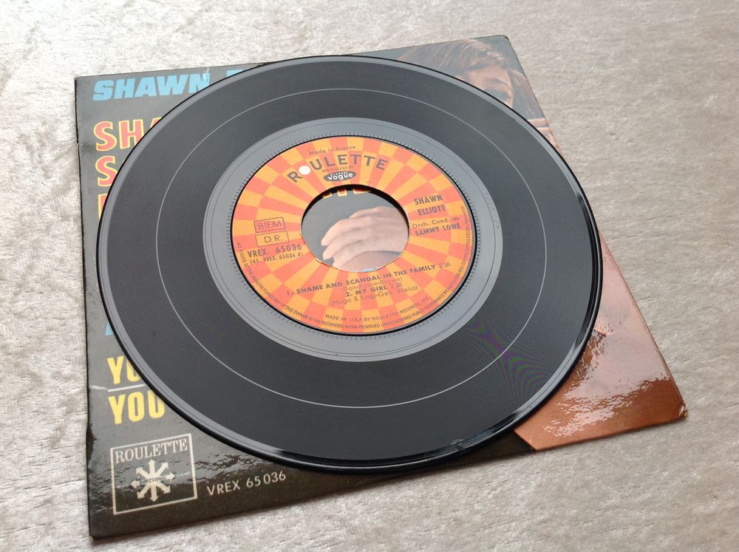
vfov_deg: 40.6
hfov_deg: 52.7
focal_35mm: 35
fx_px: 746
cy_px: 276
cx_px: 370
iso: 50
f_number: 2.4
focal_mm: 4.28
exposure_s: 1/30
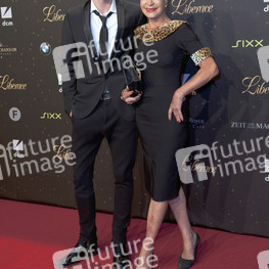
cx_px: 136
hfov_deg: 27.7
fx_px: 545
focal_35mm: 62
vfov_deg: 27.7
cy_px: 108
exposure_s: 1/100
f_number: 5.6
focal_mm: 48
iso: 1250
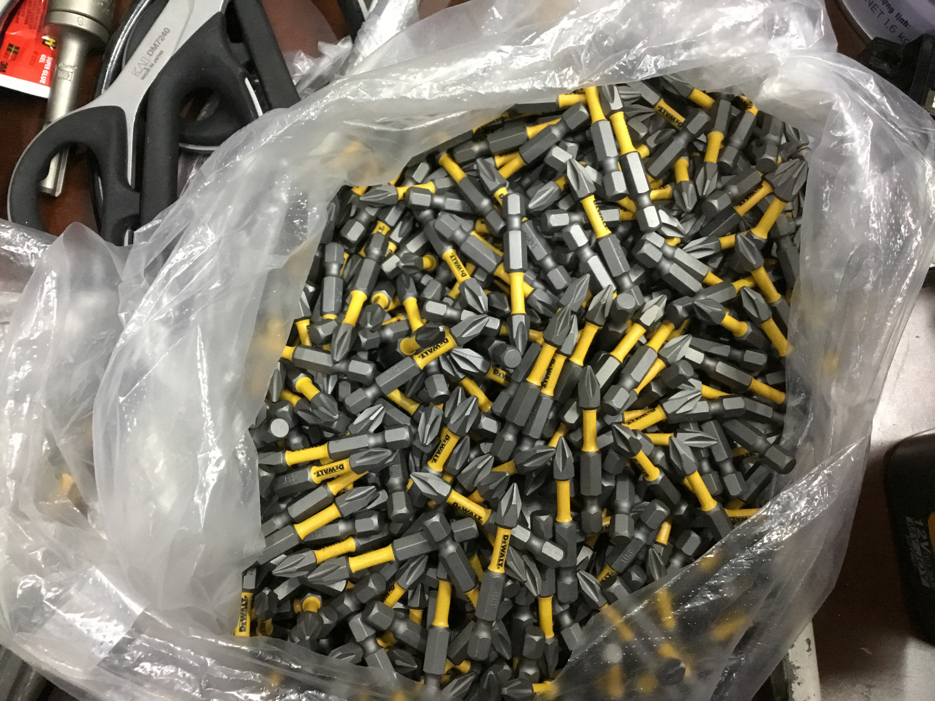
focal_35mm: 31
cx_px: 468
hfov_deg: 58.4
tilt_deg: -78.9
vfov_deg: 45.4
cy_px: 350
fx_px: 837
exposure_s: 1/17
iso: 250
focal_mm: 3.3
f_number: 2.4
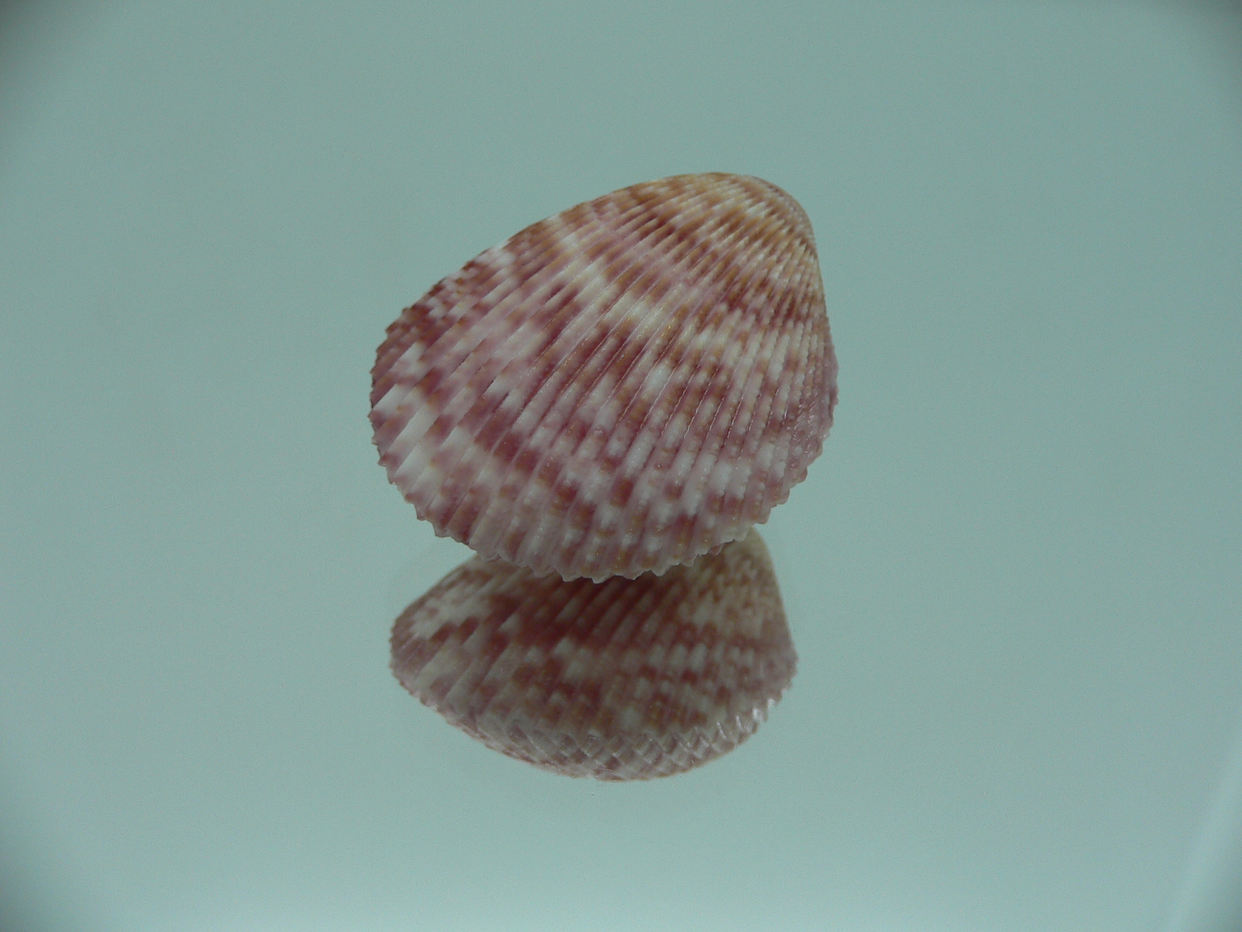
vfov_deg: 40.7
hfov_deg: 52.6
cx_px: 621
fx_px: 1256
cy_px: 466
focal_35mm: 35
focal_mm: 4.6
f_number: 2.8
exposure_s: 1/60
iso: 80
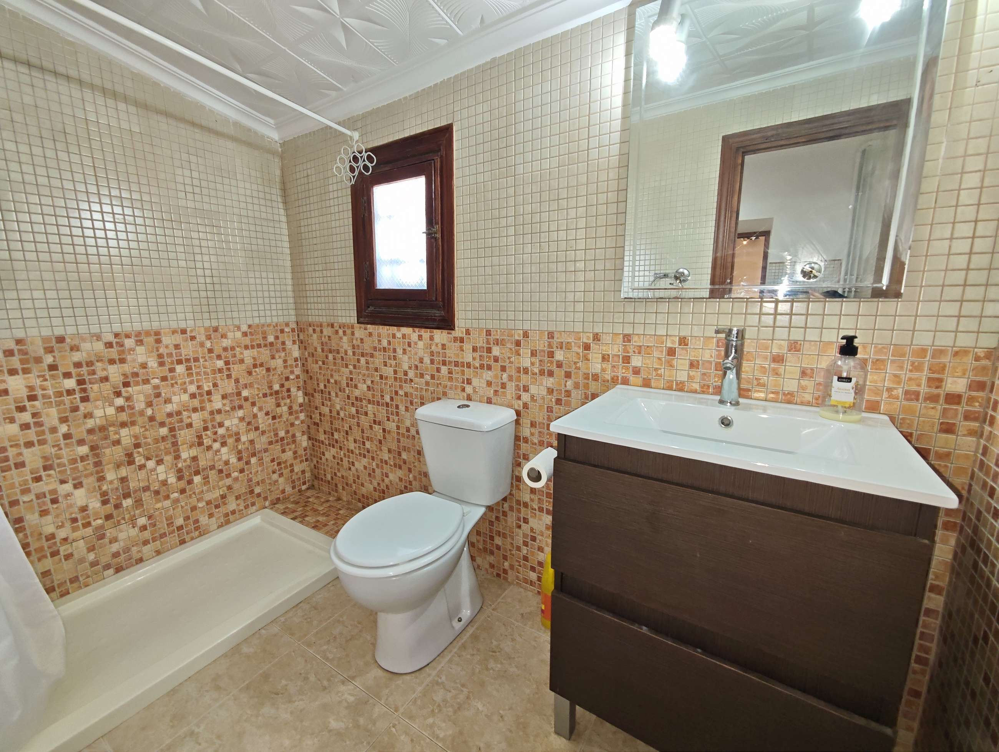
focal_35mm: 14
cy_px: 376
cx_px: 500
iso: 500
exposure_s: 1/33.3
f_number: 2.2
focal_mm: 2.16
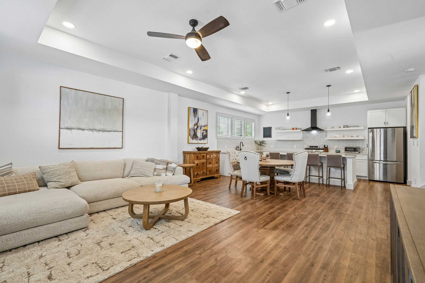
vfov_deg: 73.7
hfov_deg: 96.7
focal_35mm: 16
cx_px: 212
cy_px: 142
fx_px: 189
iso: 800
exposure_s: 1/25
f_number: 8
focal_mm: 16
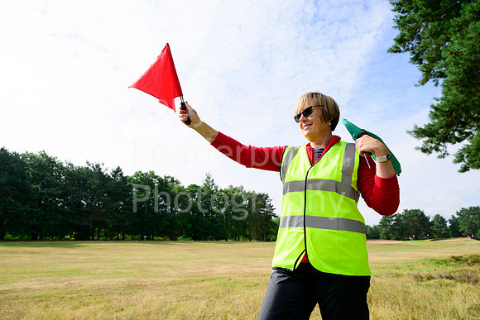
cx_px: 240
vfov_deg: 53.2
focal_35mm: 24
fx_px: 320
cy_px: 160
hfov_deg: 73.7
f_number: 5.6
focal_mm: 24
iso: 250
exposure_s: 1/1000
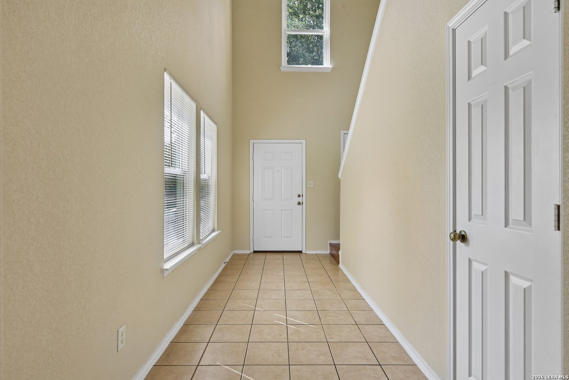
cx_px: 284
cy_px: 190
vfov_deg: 64.6
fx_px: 300
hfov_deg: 86.9
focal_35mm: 19
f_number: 8
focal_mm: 19
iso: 400
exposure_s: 1/80
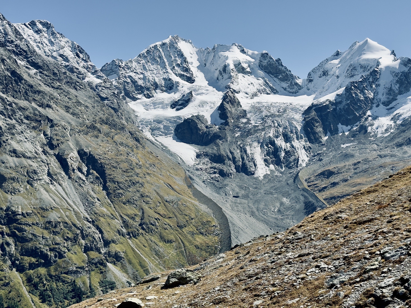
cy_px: 154
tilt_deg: -1.0
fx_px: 570
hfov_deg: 39.7
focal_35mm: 48
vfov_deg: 30.3
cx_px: 206
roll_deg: -1.7
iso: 64
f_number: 1.78
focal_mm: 6.76
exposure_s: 1/6024
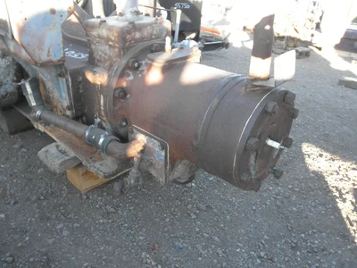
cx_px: 178
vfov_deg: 49.7
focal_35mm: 28
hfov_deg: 63.4
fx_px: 289
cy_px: 134
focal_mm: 5
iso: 64
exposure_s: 1/40
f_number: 3
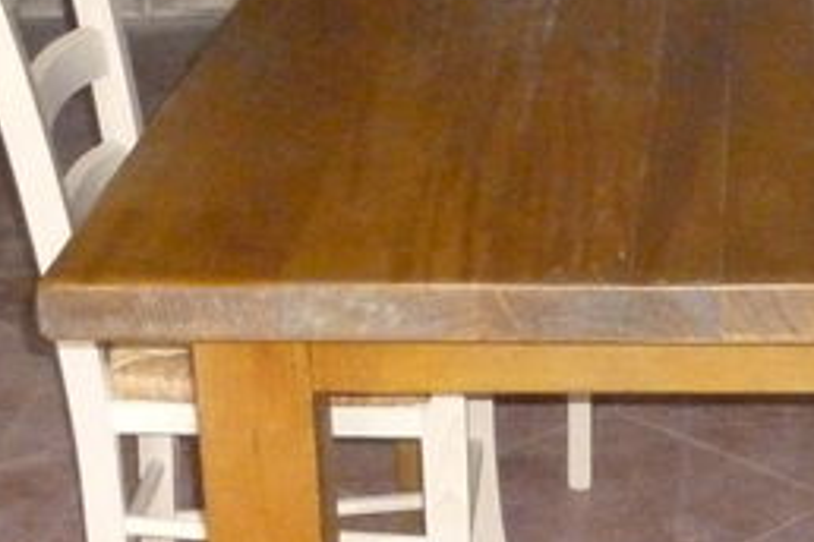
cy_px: 148
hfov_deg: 17.8
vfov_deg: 12.1
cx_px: 757
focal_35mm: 113
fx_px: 2555
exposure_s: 1/60
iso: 800
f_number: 3.3
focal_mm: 5
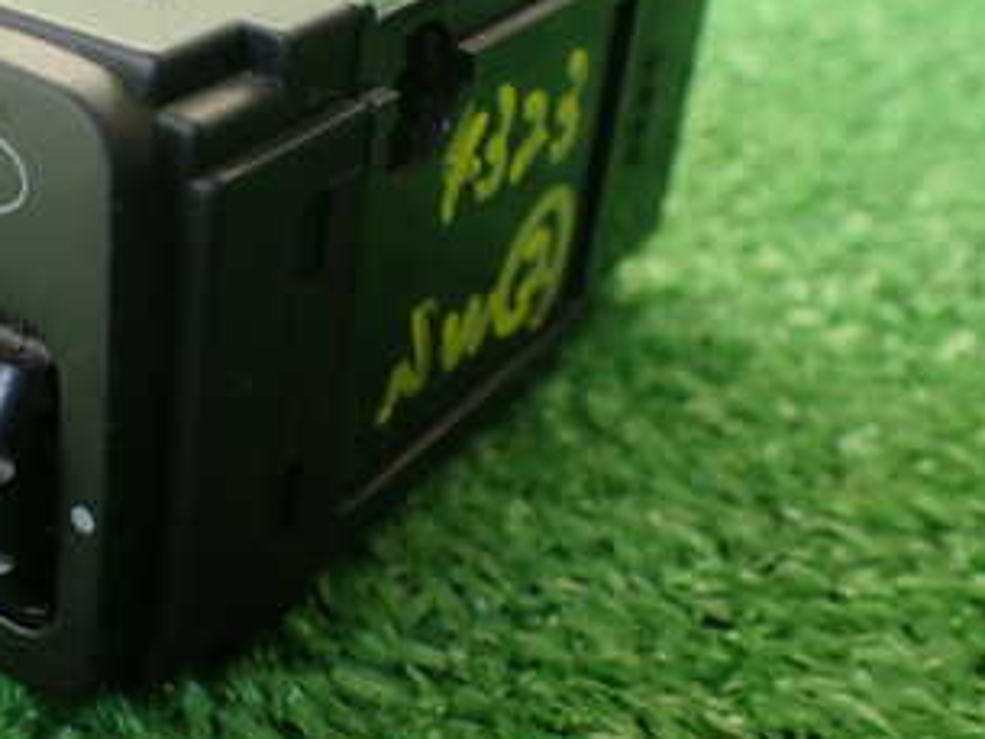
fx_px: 1680
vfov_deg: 24.8
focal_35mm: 59
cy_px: 297
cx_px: 213
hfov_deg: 31.9
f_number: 2.3
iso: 200
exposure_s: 1/125
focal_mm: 5.4
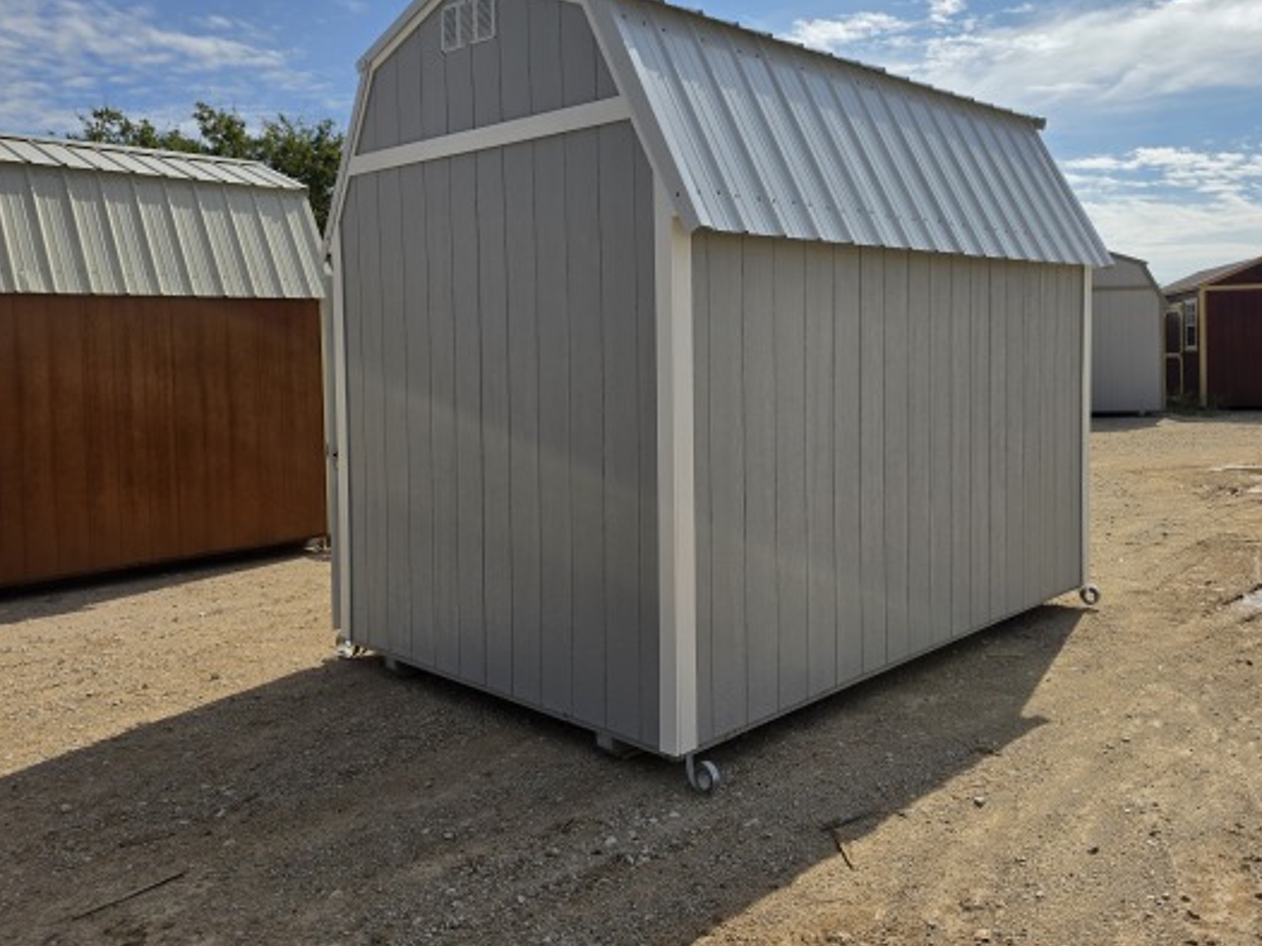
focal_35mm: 28
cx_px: 734
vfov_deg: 49.5
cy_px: 394
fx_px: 1020
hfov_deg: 63.1
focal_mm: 6.5
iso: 32
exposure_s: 1/7939
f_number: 1.4
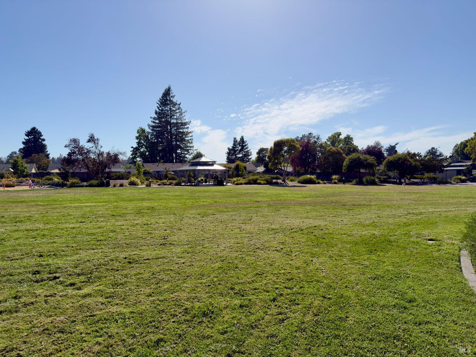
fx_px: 330
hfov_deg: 71.6
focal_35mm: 24
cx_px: 238
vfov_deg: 56.8
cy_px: 178
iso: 64
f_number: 1.78
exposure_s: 1/9615
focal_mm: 6.76
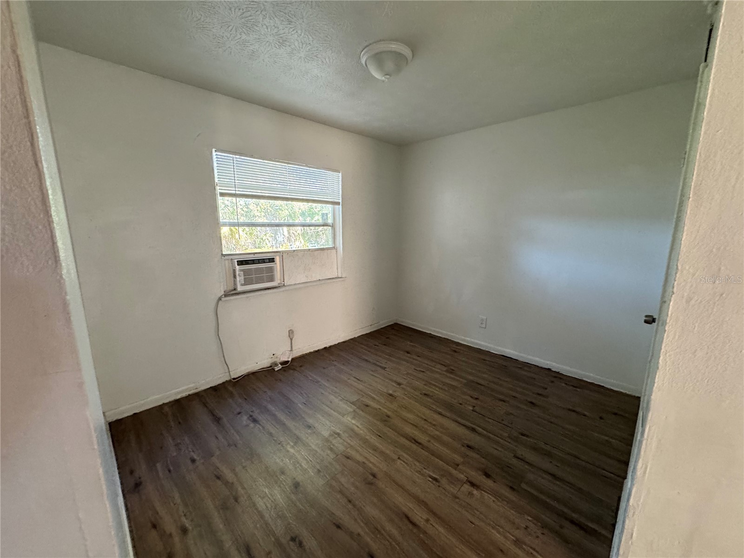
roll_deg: -0.6
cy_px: 279
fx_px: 301
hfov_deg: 102.1
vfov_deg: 85.7
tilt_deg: -11.3
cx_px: 372
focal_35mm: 14
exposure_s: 1/60
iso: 400
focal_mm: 2.22
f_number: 2.2
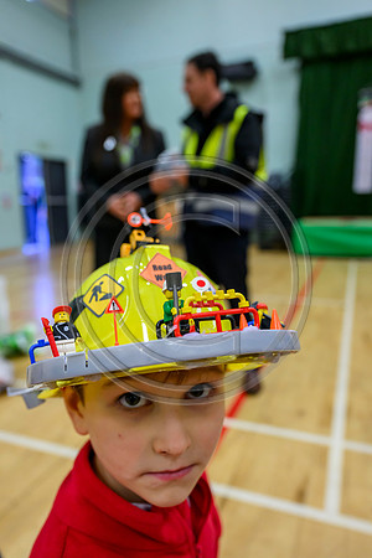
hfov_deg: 46.4
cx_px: 186
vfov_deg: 65.5
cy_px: 279
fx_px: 434
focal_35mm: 28
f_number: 4
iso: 3200
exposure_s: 1/250
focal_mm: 28
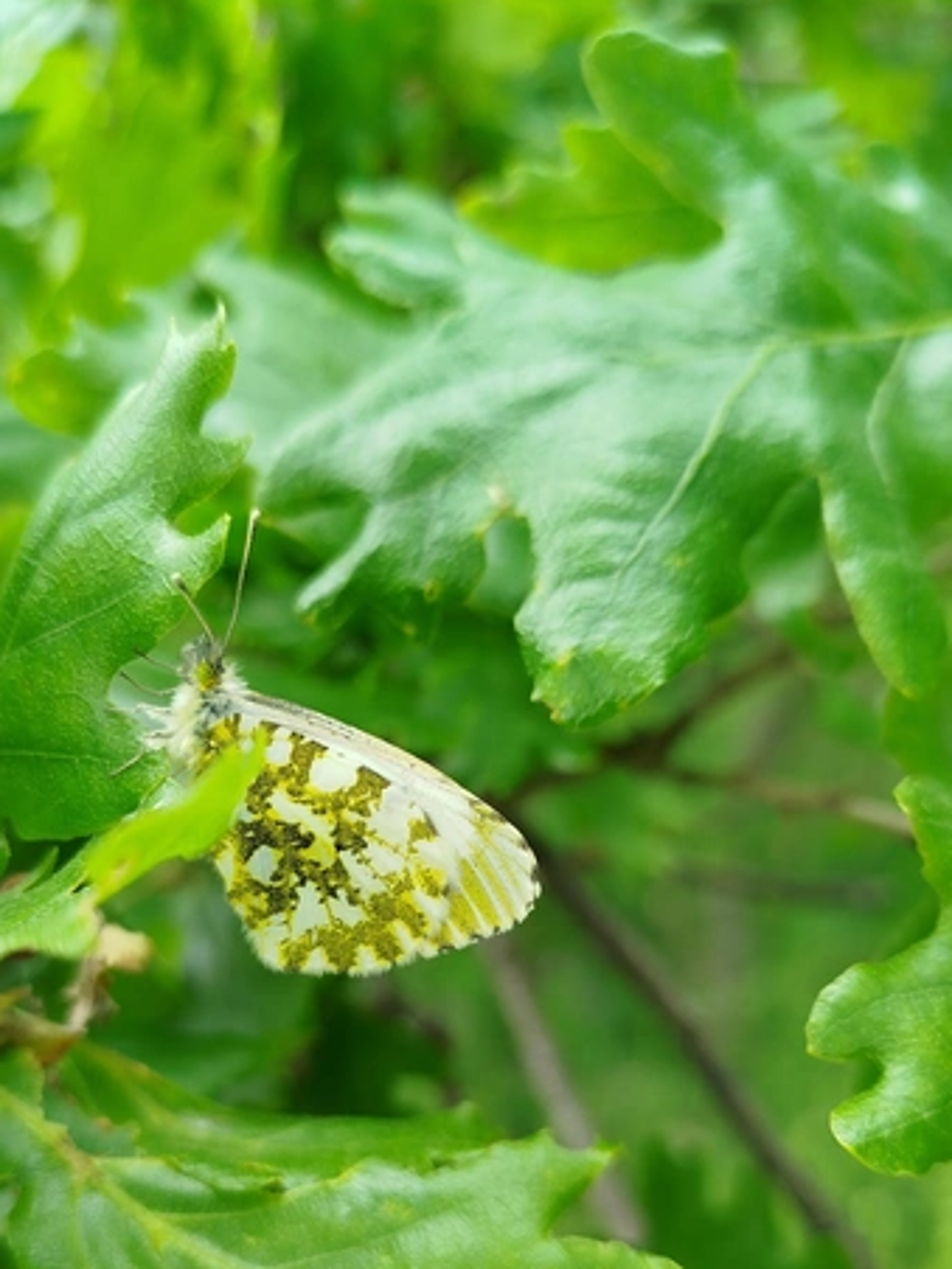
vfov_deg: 52.8
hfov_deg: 41.6
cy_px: 859
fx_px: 1247
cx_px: 379
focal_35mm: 34
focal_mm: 5.31
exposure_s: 1/100
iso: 80
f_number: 1.7
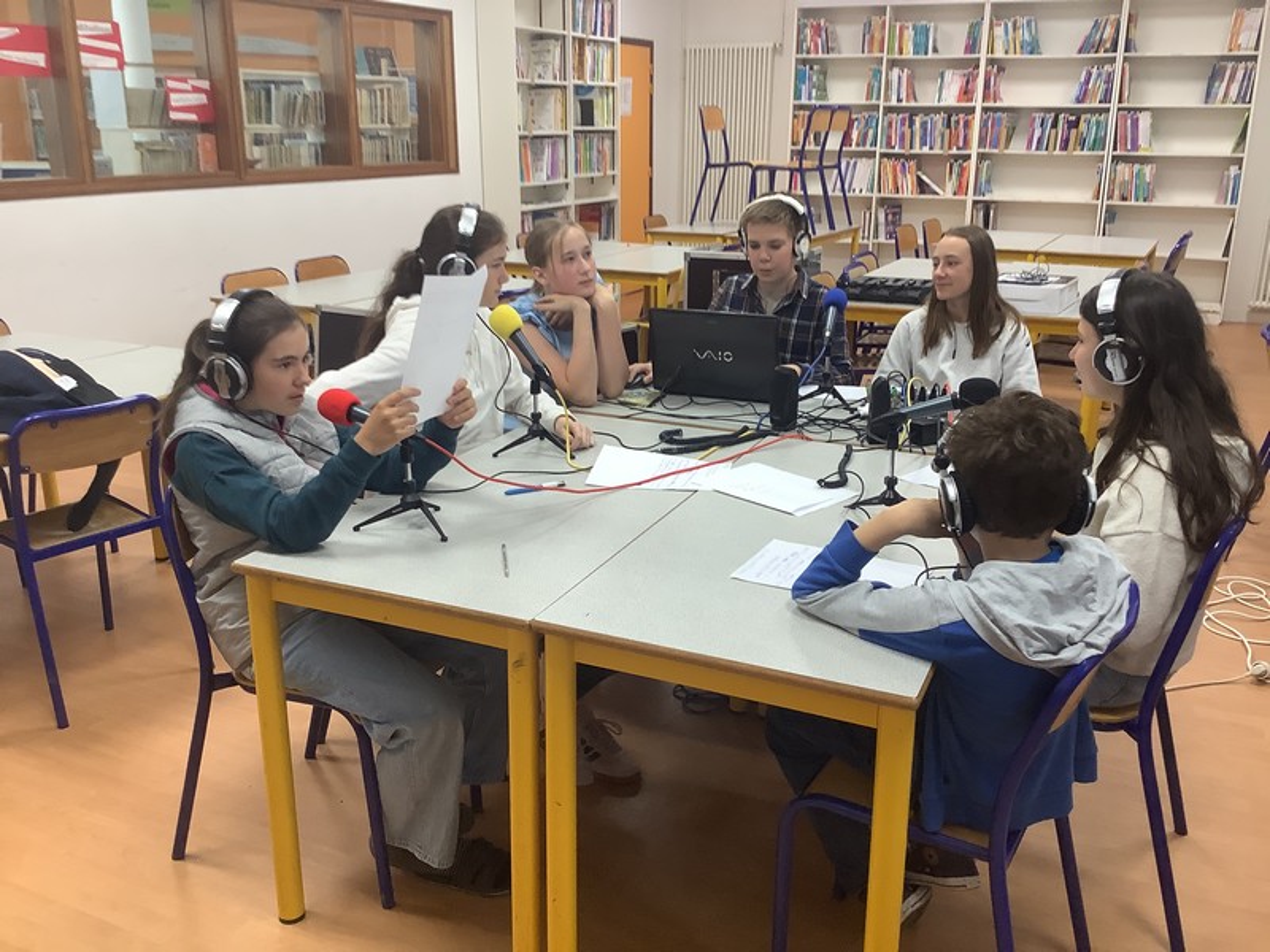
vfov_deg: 45.4
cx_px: 635
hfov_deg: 58.4
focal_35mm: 31
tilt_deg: -16.7
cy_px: 476
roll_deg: -2.4
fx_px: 1137
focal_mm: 3.3
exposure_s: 1/50
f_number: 2.4
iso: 125
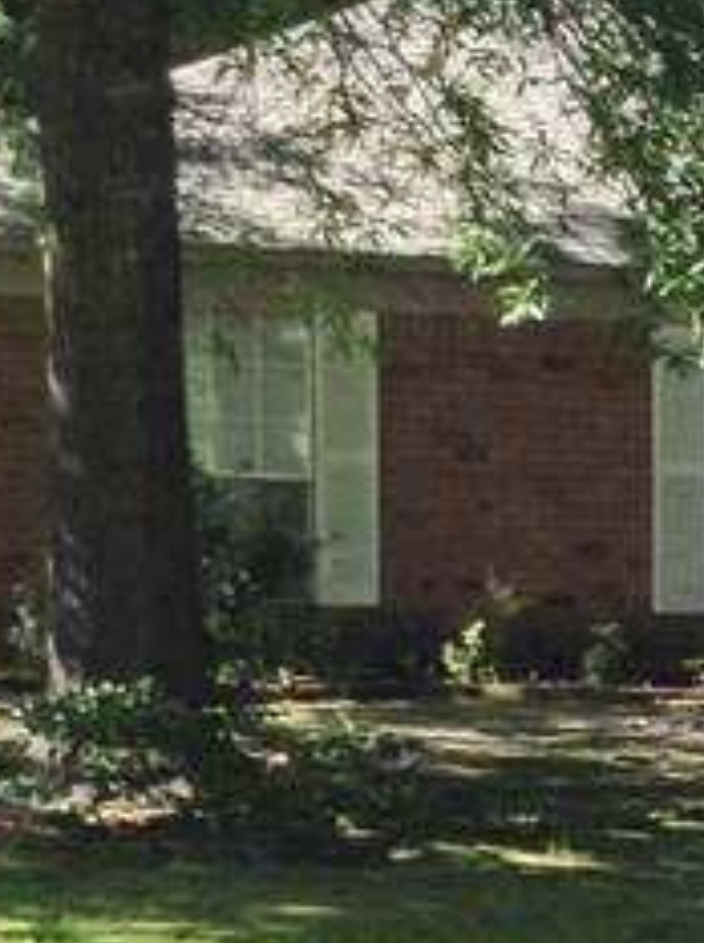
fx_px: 3698
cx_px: 1329
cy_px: 917
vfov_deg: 14.3
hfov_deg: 10.2
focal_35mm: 136
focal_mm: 3.3
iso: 25
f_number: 2.4
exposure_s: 1/218
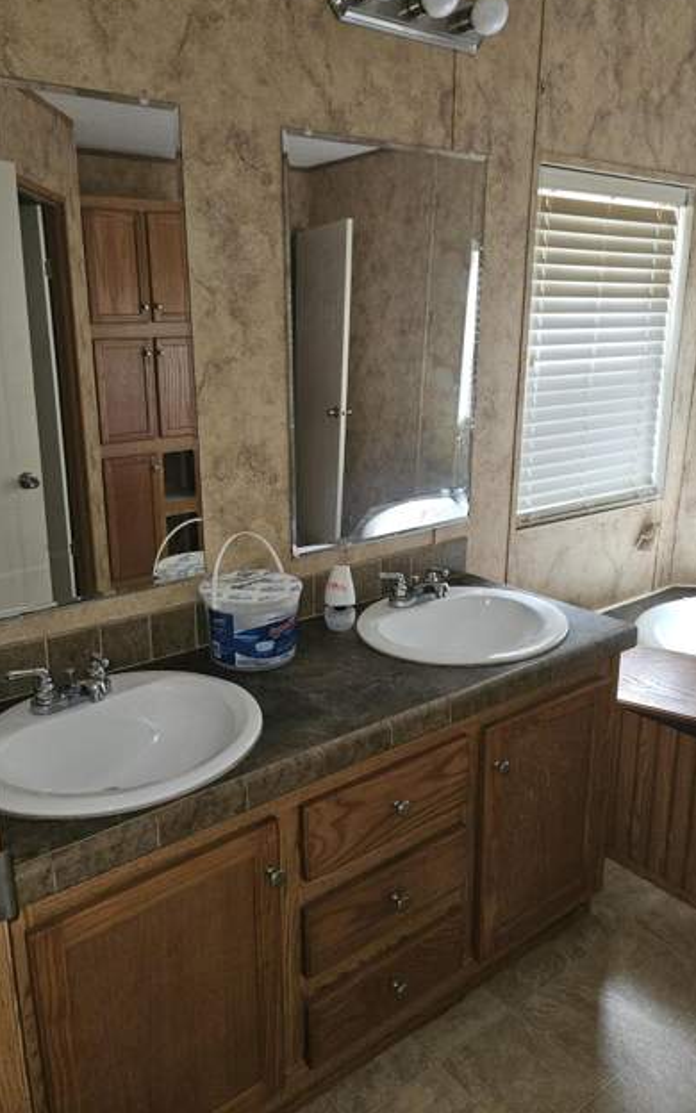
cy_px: 544
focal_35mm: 25
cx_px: 280
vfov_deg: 72.5
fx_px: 759
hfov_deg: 49.0
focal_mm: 5.4
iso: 100
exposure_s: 1/24
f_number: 1.8
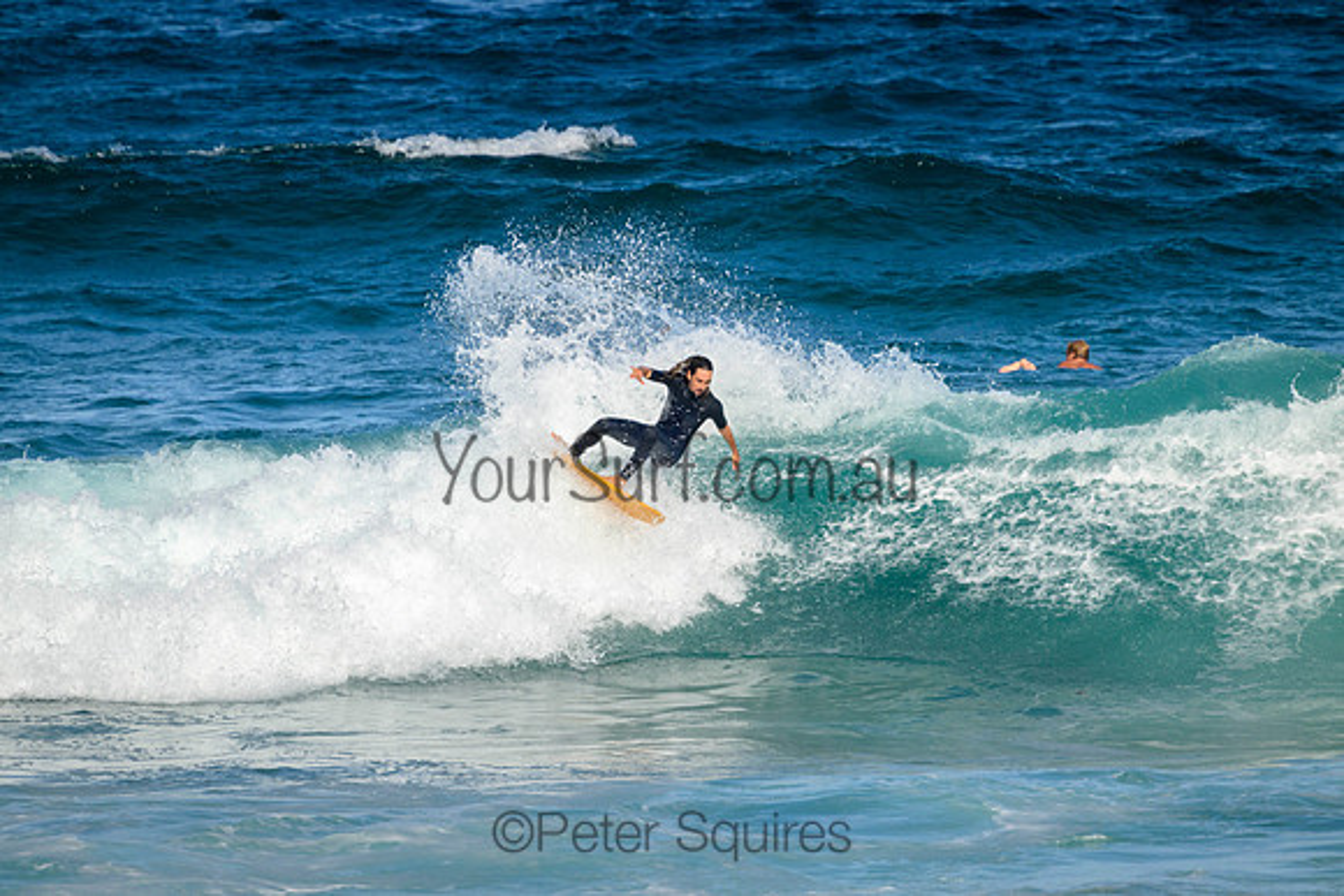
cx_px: 672
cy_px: 448
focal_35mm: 800
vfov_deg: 1.7
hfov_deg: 2.6
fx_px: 29872
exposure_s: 1/1600
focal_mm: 800
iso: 800
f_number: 11
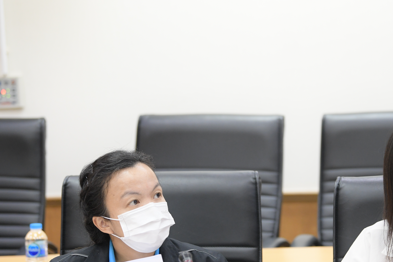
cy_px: 195
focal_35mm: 162
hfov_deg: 12.6
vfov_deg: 8.5
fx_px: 1768
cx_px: 286
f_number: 2.8
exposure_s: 1/160
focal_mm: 98
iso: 1600
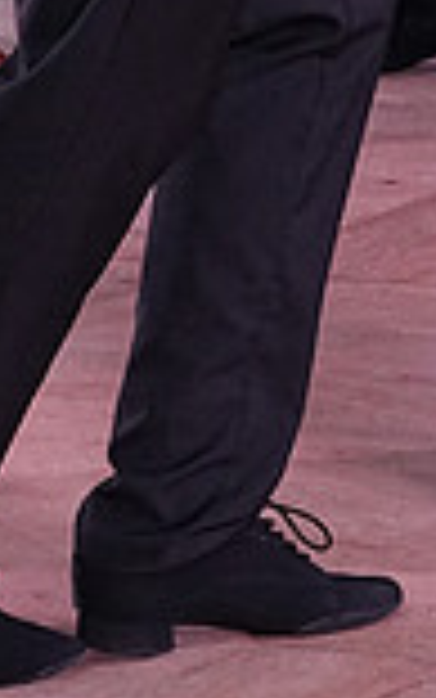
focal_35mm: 289
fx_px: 5489
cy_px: -549
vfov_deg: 7.1
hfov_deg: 4.5
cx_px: 560
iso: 2500
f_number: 6.3
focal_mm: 51
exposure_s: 1/320
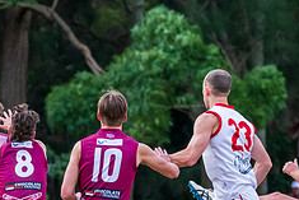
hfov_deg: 3.0
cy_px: 227
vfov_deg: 2.0
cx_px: 291
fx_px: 5718
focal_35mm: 688
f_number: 5.3
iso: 1800
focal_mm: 210
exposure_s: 1/1250
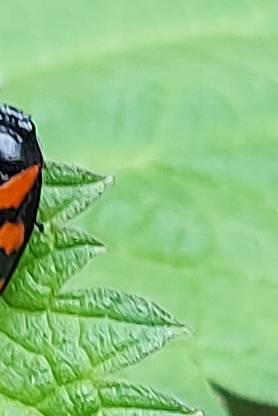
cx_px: 99
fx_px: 393
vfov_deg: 55.8
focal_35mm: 34
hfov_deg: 38.6
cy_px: 207
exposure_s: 1/50
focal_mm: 5.23
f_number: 1.8
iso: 50
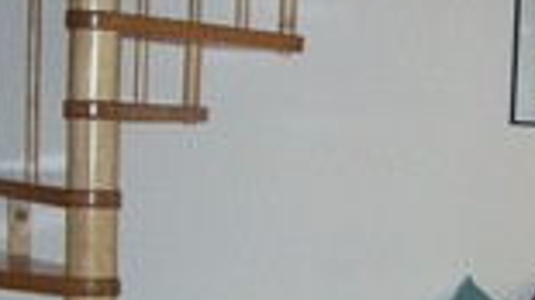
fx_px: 1673
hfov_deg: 17.2
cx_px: 670
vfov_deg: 10.2
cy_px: 307
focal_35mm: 118
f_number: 2.8
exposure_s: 1/60
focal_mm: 7
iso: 160
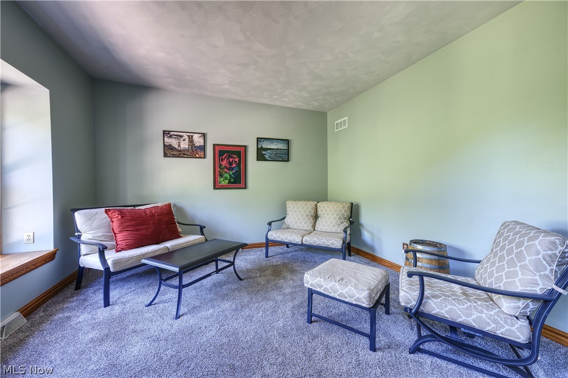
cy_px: 189
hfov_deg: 104.3
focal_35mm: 14
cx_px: 284
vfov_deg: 81.2
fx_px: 221
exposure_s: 1/2.5
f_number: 6.3
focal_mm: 14
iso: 100
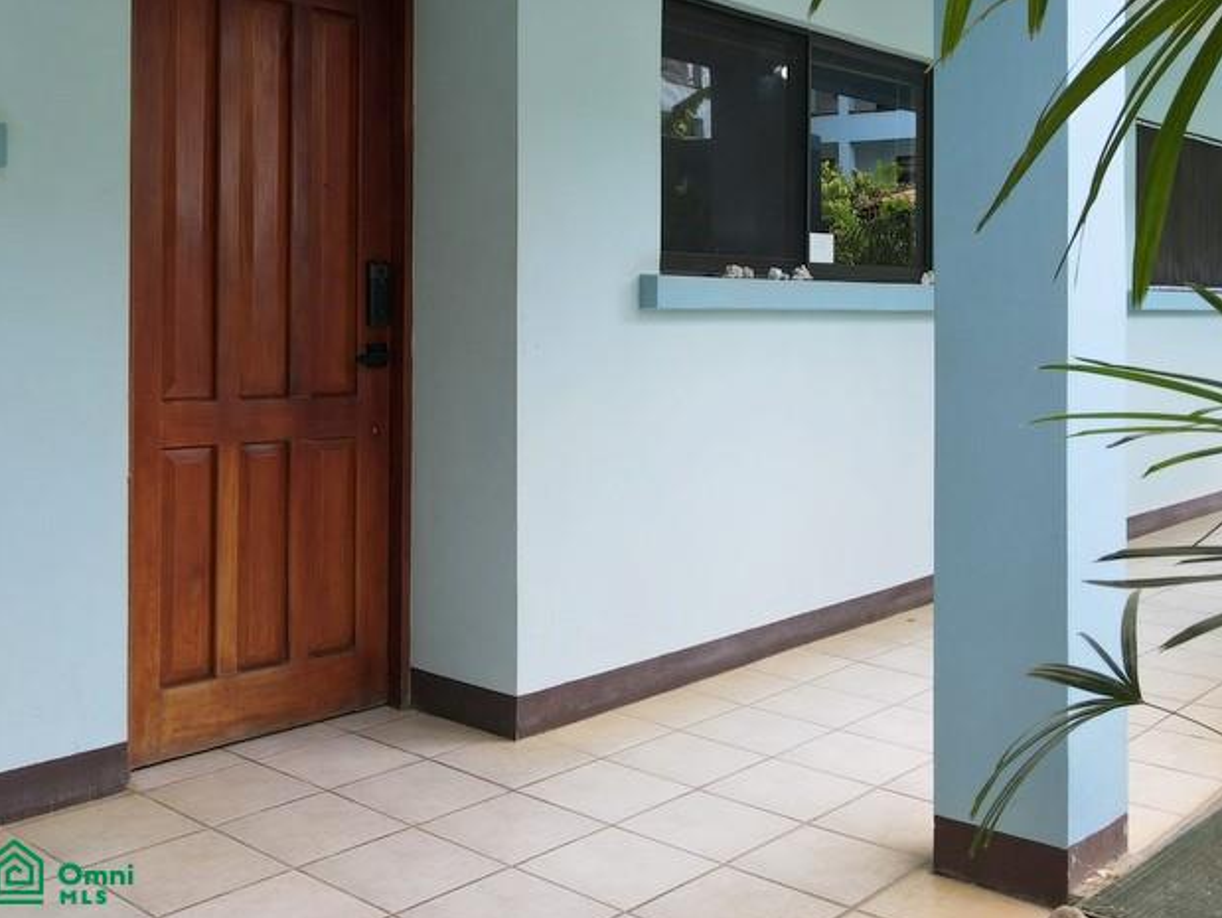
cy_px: 335
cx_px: 750
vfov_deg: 45.0
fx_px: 1095
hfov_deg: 57.7
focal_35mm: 31
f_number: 2.8
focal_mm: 4.5
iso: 100
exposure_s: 1/60
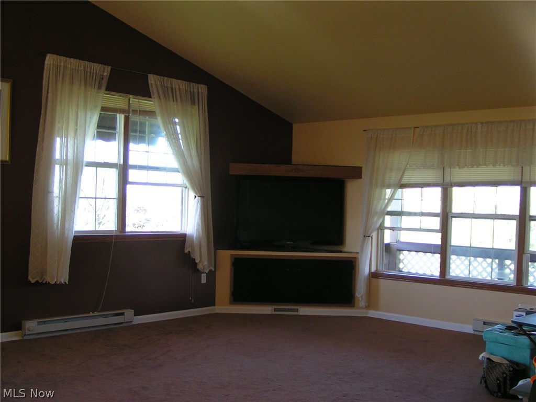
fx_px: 588
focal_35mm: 38
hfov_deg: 49.0
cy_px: 201
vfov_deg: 37.7
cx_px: 268
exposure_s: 1/50
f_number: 2.8
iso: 80
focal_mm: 5.8
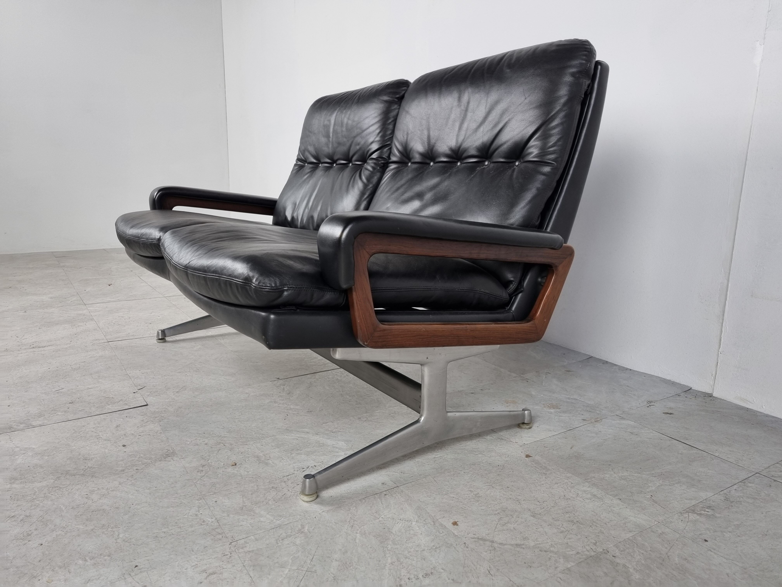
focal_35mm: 26
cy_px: 294
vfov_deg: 53.1
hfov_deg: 67.3
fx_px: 587
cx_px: 391
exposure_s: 1/100
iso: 100
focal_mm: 5.4
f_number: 1.8
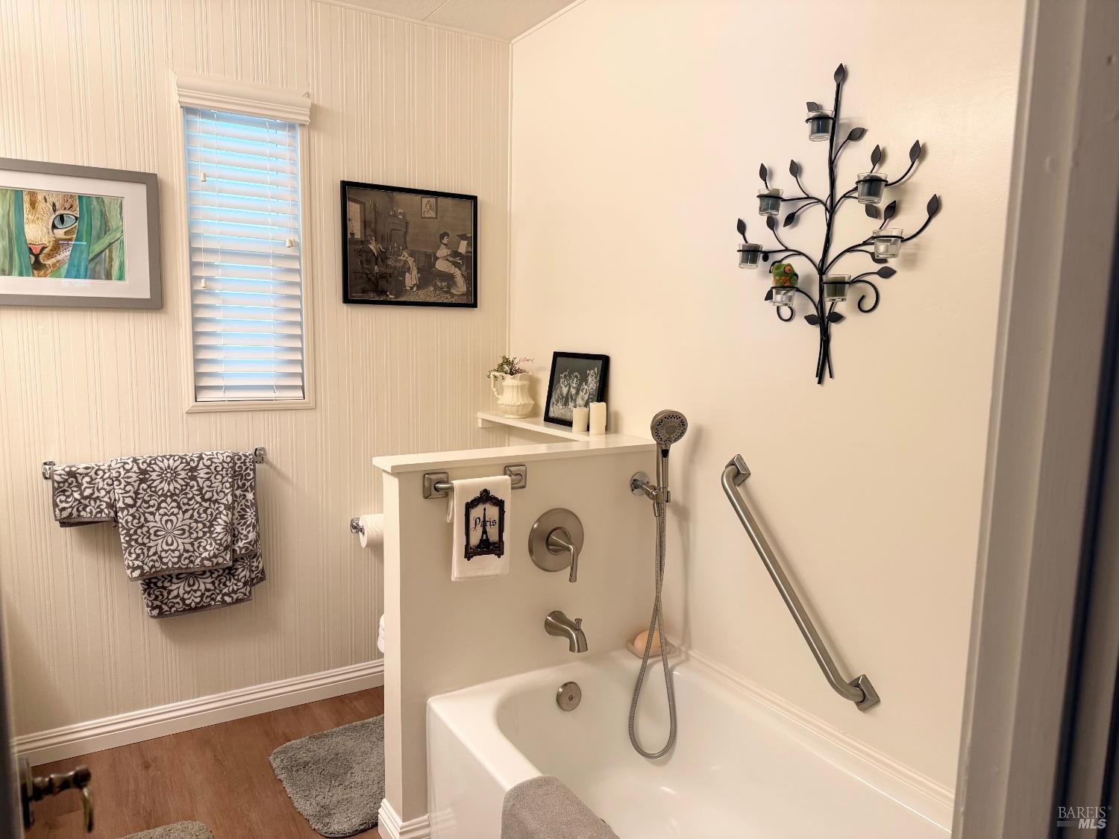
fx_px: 776
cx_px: 560
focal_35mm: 24
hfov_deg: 71.6
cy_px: 420
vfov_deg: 56.8
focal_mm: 6.76
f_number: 1.78
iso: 200
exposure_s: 1/120
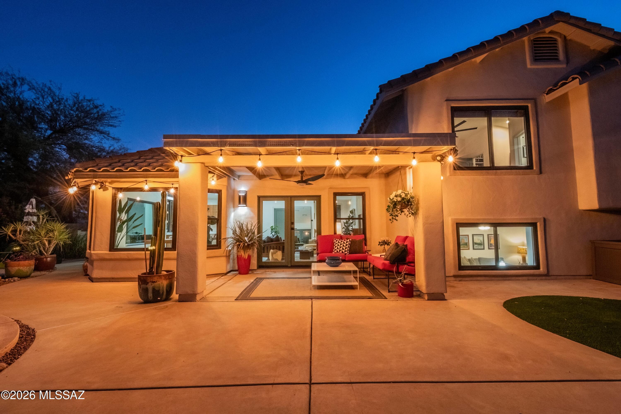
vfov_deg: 77.3
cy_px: 207
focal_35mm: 15
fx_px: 259
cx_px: 310
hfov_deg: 100.4
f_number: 14
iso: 1600
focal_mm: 10
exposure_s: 1/1.67
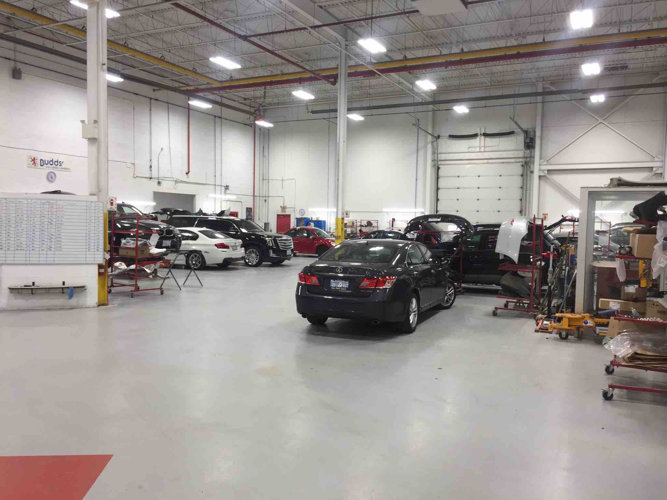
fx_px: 559
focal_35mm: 29
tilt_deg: -3.5
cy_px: 250
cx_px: 334
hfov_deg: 61.7
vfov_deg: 48.2
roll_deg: -1.3
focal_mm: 4.15
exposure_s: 1/60
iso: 40
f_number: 2.2
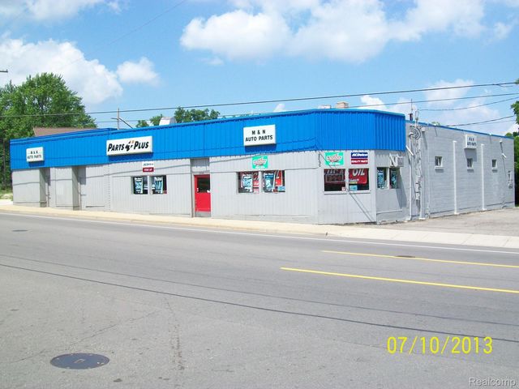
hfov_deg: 51.4
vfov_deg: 39.7
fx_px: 540
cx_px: 260
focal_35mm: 36
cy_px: 194
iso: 64
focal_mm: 6
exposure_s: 1/320
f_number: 4.8
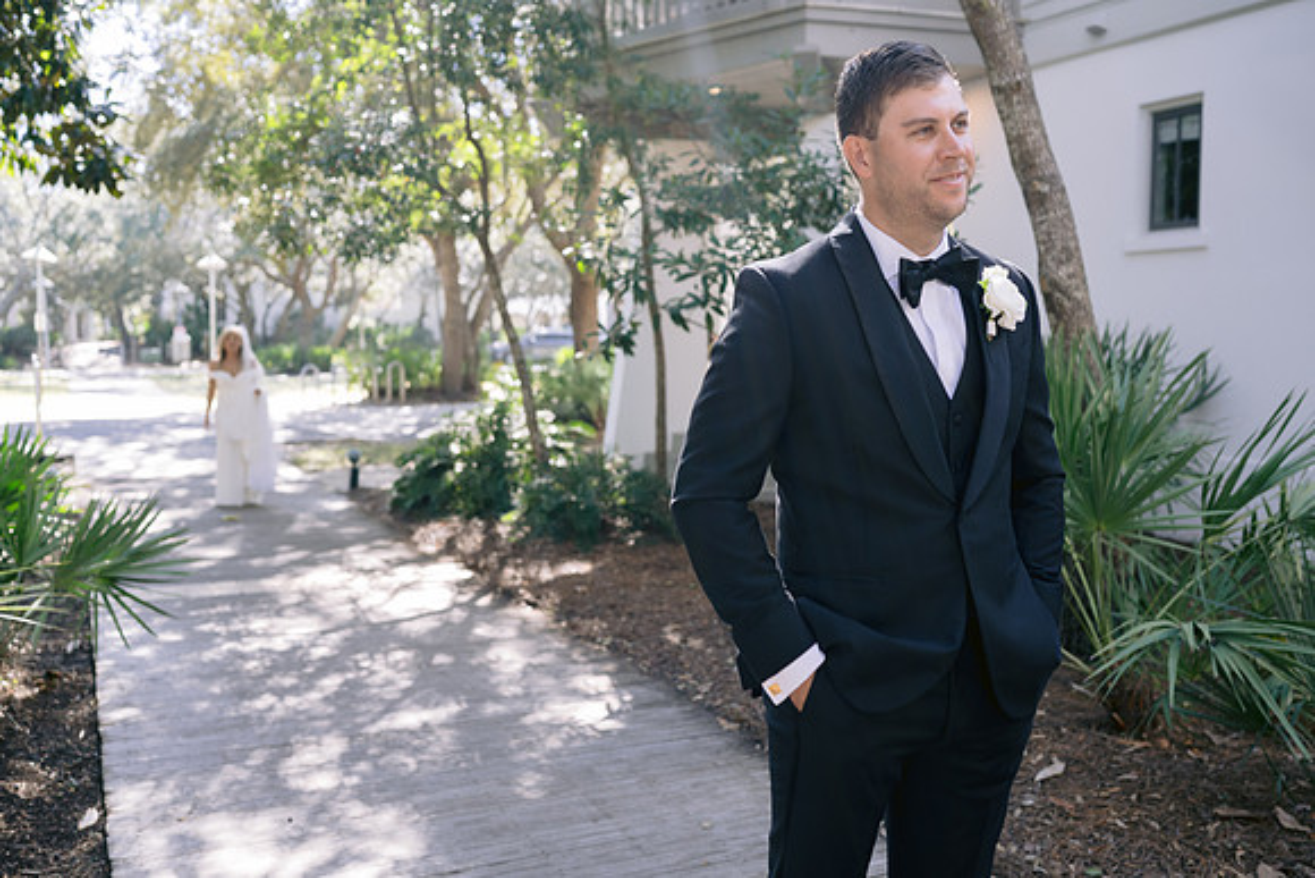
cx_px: 658
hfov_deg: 54.4
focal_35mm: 35
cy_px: 439
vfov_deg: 37.9
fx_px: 1279
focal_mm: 35
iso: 200
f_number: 2.8
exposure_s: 1/200
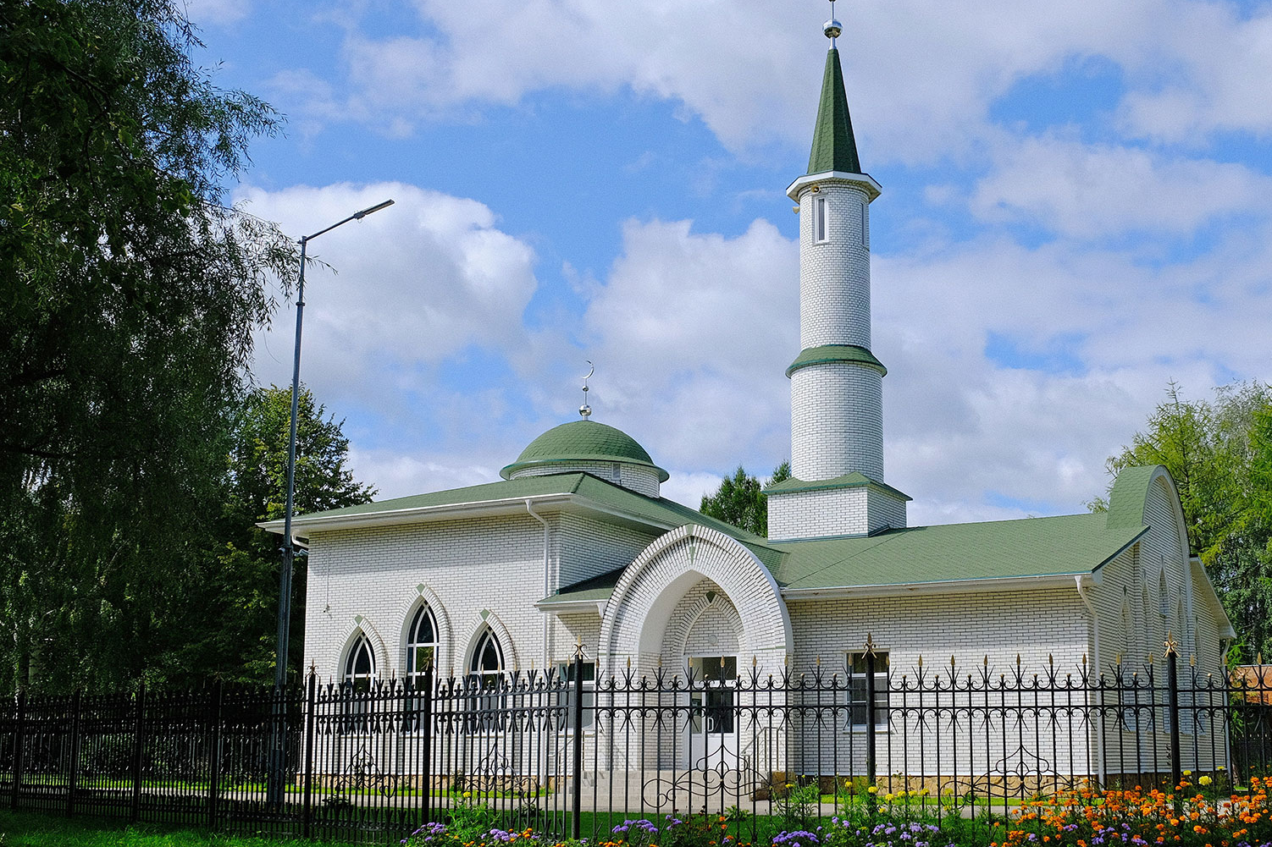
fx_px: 1590
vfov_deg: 29.8
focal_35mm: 45
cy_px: 488
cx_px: 786
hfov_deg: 43.3
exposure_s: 1/1600
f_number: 6.4
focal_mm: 22
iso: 400
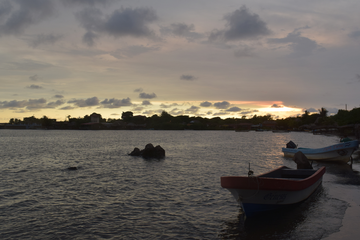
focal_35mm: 36
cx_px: 180
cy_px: 120
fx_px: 360
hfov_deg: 53.1
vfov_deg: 36.9
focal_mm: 24
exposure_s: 1/250
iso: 200
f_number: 8
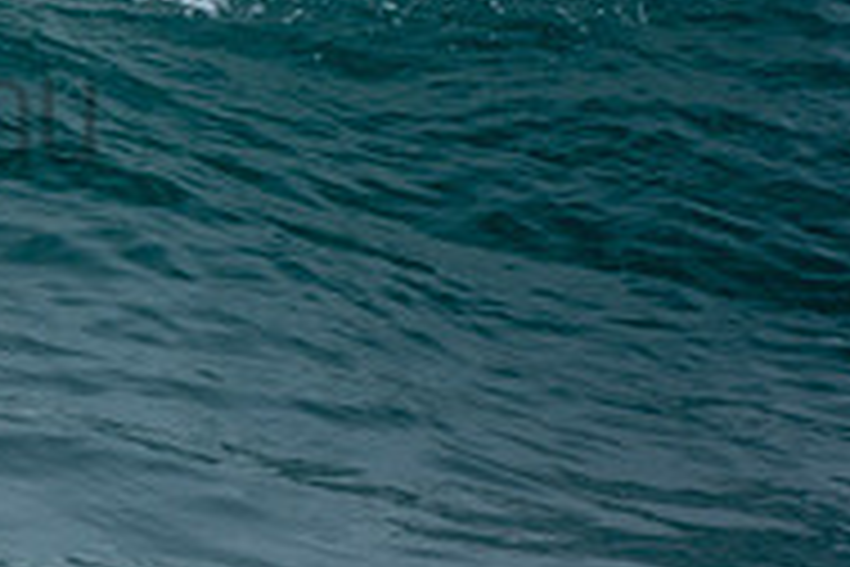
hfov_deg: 0.9
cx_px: -378
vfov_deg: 0.6
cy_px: 61
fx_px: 52295
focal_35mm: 2215
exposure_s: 1/1000
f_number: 5.6
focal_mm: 480
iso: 200
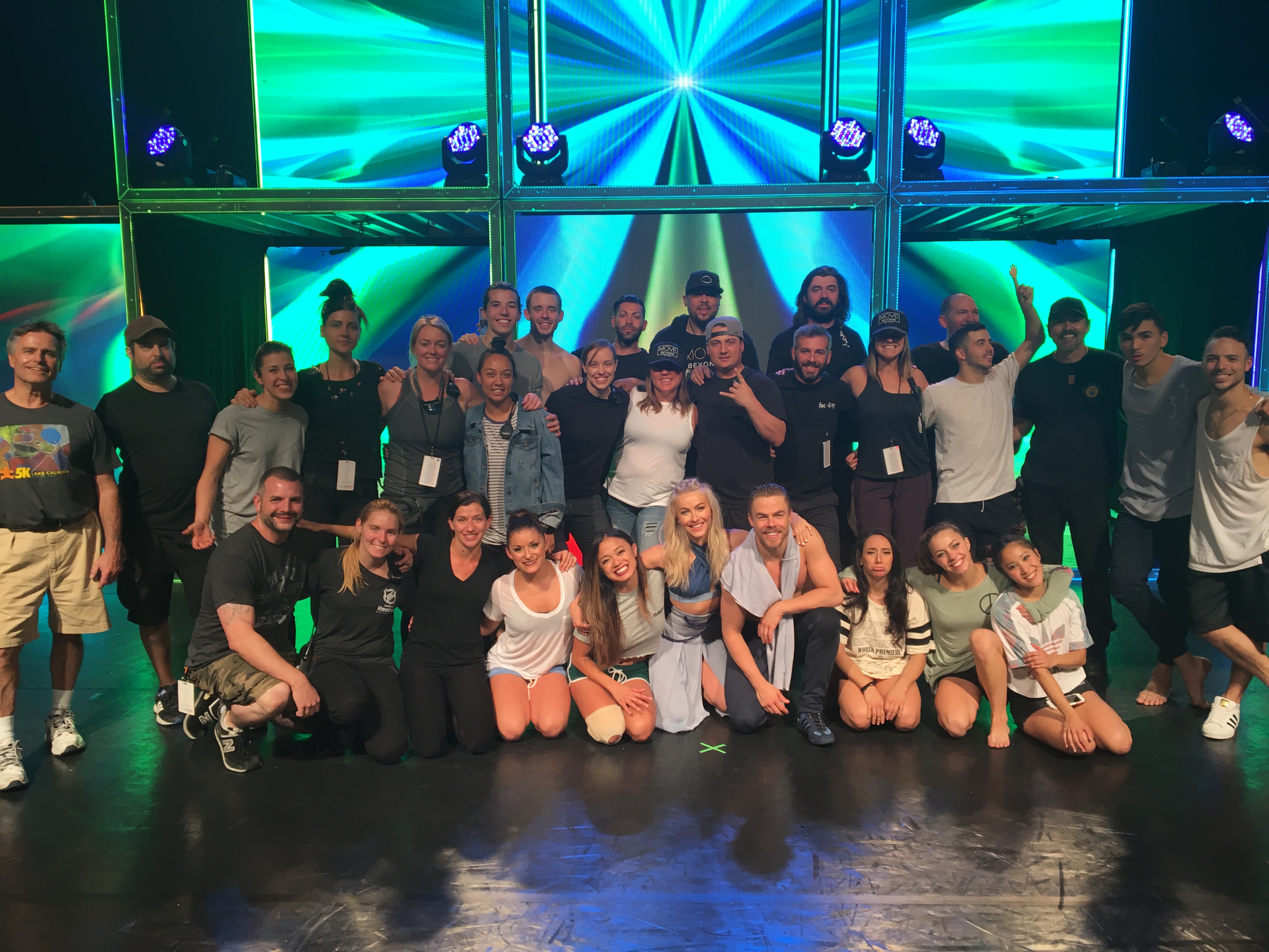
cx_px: 634
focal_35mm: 29
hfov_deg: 61.7
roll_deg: +1.7
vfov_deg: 48.2
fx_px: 1063
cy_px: 476
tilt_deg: -8.6
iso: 25
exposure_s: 1/40
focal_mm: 4.15
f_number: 2.2
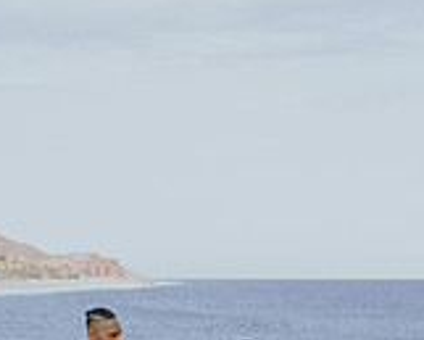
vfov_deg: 12.6
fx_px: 1532
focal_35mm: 122
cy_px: 265
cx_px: 81
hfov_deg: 15.6
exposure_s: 1/640
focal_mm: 35
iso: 50
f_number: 1.8
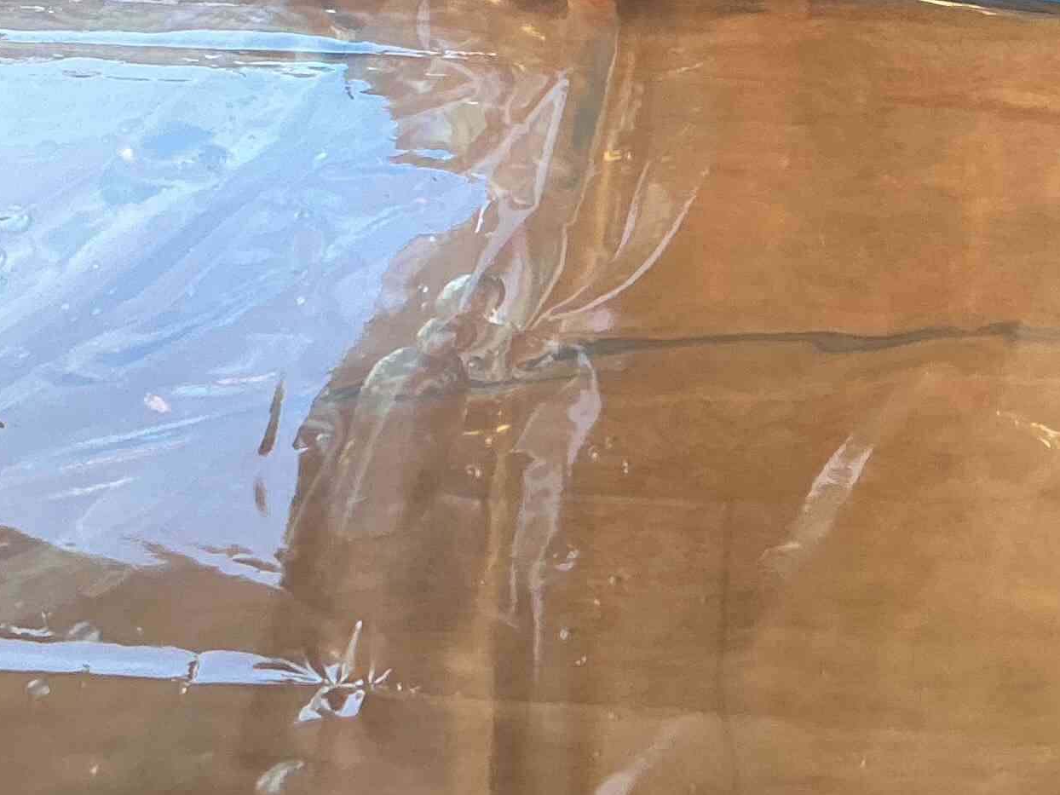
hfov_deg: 20.7
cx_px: 758
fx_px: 2878
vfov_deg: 15.3
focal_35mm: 94
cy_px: -103
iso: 32
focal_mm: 3
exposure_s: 1/120
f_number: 1.8
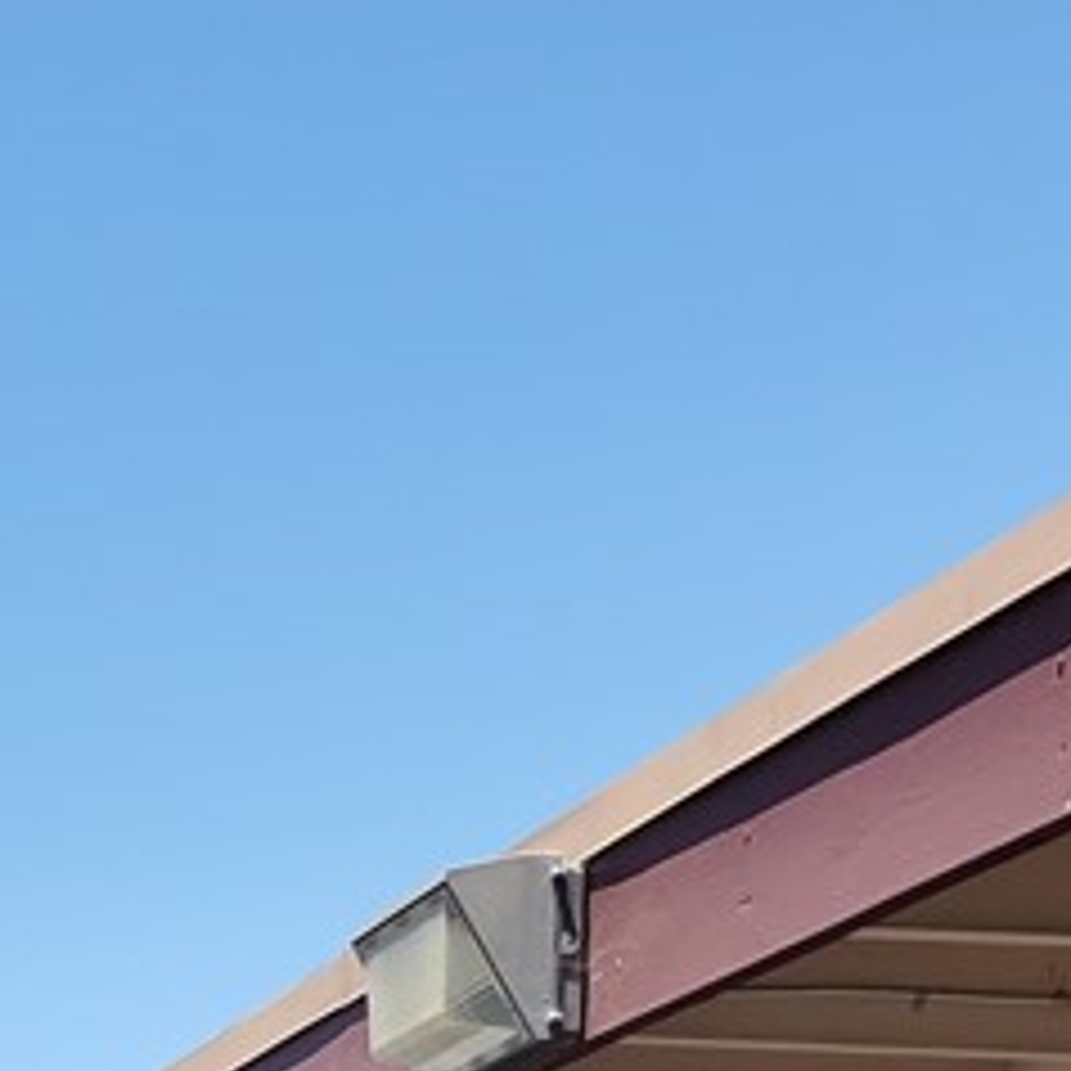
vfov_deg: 15.9
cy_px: 1678
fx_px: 3465
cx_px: 32
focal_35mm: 99
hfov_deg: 17.2
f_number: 2.4
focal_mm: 4.3
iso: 50
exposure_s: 1/868
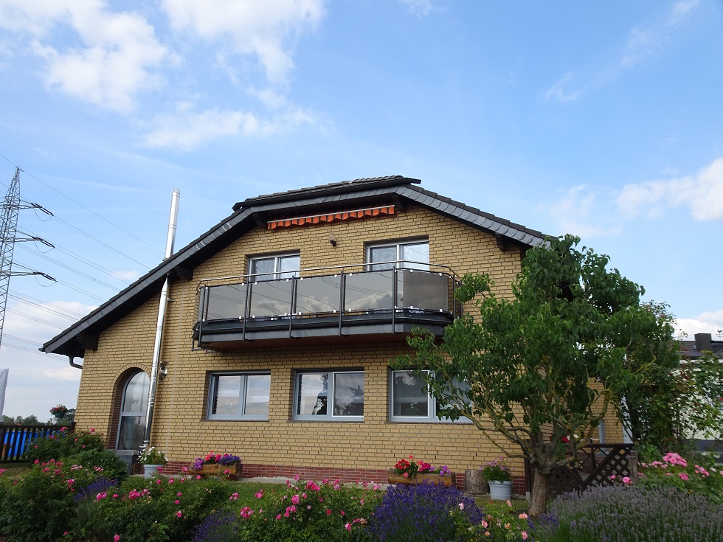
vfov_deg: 51.4
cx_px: 362
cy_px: 271
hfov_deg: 65.3
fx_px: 564
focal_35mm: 27
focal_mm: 4.6
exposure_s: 1/500
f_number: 3.5
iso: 80
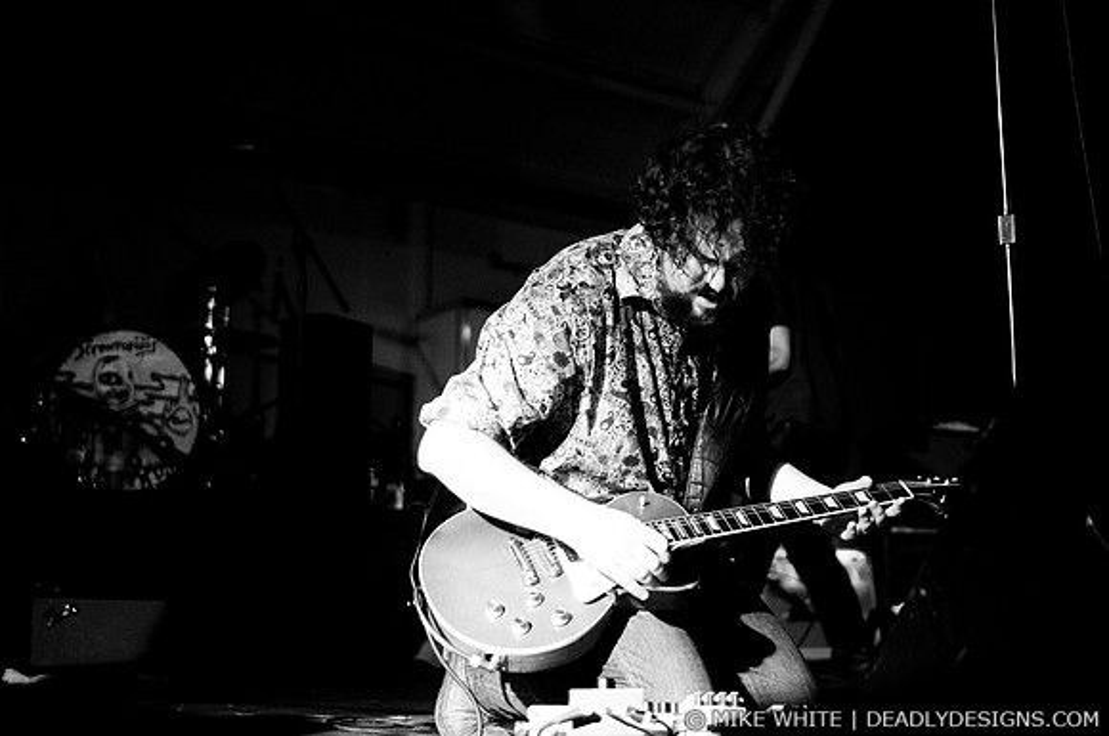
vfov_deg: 29.8
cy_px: 368
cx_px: 554
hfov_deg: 43.7
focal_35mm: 45
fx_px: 1384
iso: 1000
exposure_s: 1/250
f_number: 1.8
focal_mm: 30
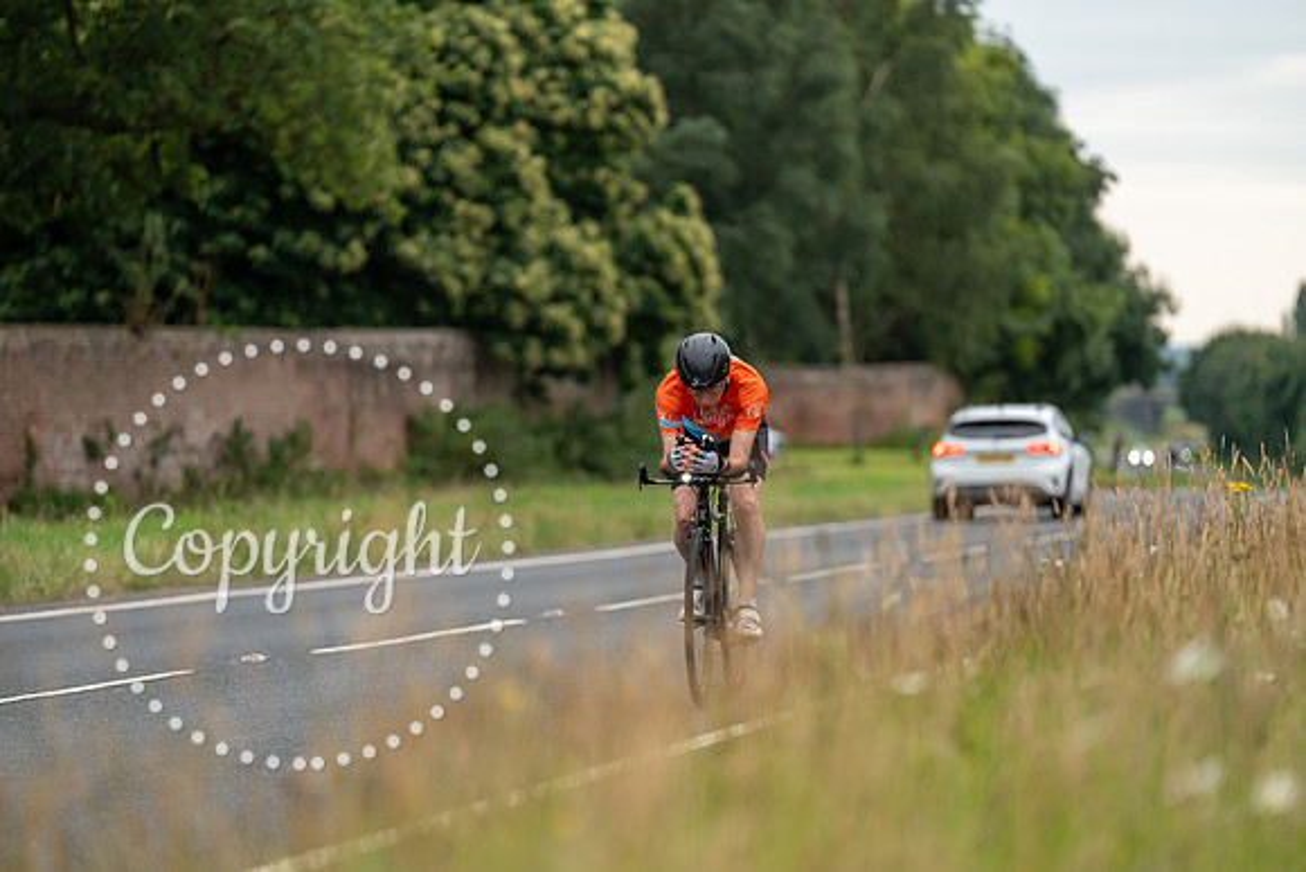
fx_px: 6531
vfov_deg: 7.6
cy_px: 436
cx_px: 653
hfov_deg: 11.4
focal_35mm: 180
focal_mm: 180
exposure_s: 1/800
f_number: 2.8
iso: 1000
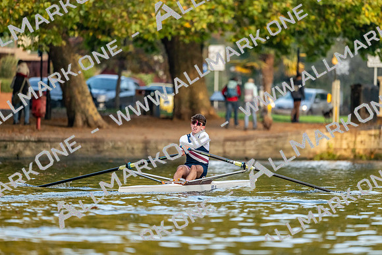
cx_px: 191
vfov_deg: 3.4
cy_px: 128
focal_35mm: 400
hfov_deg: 5.2
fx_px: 4245
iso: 3200
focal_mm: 400
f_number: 4.5
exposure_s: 1/2500
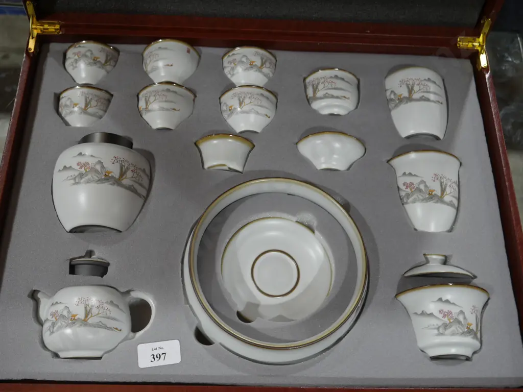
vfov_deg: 36.0
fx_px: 604
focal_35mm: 40
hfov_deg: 46.8
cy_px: 196
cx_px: 262
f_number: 4.5
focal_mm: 20
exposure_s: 1/60
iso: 500
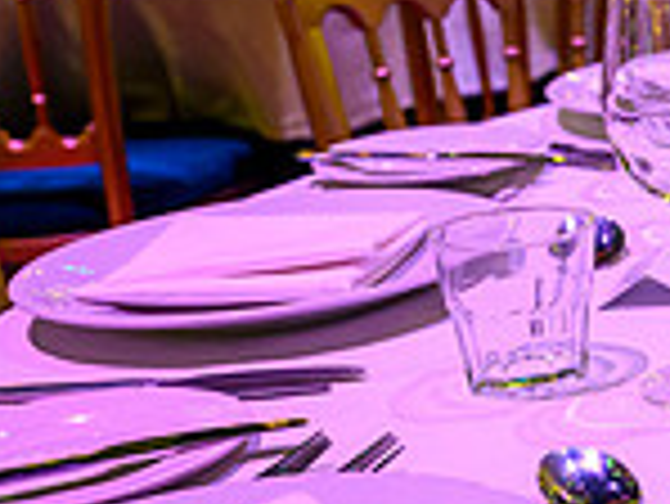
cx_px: 1291
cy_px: 119
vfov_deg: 16.3
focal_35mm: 90
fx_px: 1743
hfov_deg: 16.9
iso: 3200
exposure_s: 1/200
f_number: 3.2
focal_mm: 24
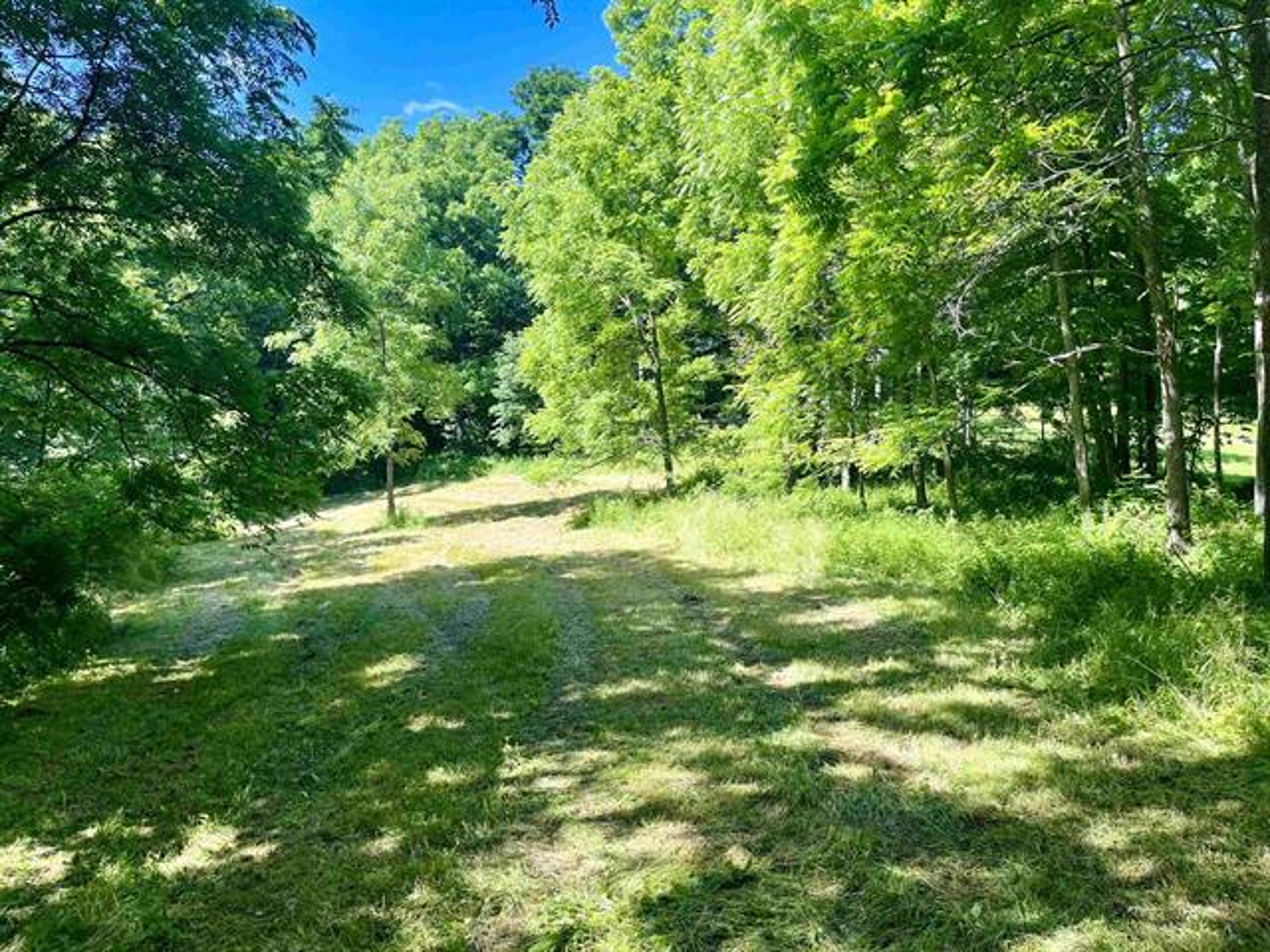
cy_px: 476
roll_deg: +0.0
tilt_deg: -0.6
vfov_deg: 53.1
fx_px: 954
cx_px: 635
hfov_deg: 67.3
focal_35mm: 26
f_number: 1.6
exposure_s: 1/583
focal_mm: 5.1
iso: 50
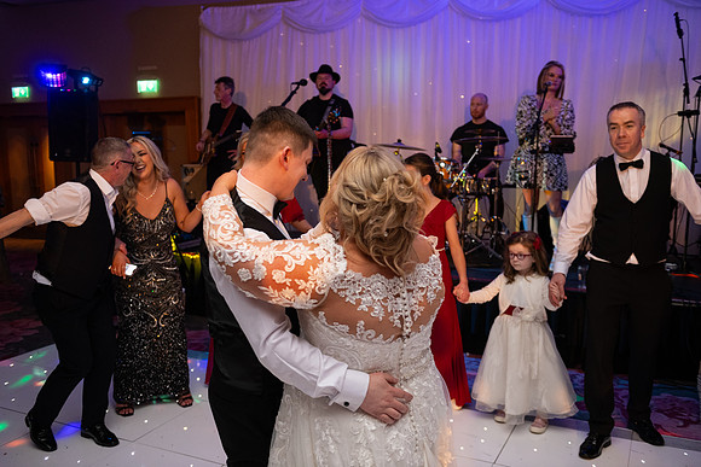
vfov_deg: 38.9
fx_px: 662
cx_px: 350
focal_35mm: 34
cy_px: 234
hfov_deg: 55.8
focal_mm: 34
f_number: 3.5
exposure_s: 1/160
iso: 1250
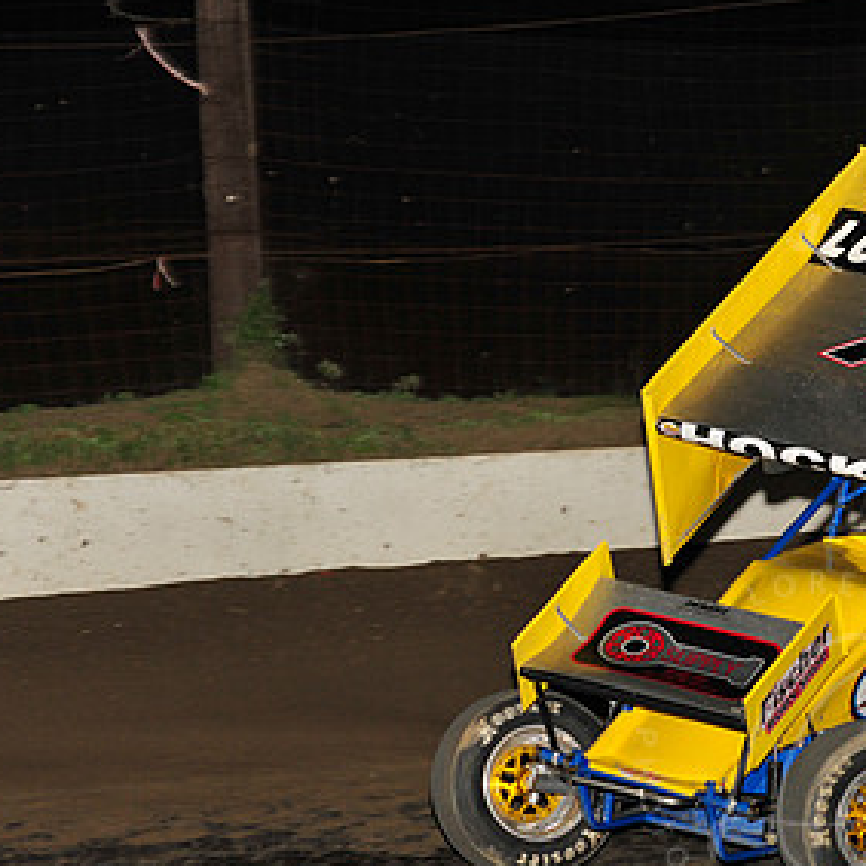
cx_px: 817
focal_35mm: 209
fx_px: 5916
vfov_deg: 8.4
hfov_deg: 8.3
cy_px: 474
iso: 1000
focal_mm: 120
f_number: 6.3
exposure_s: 1/320
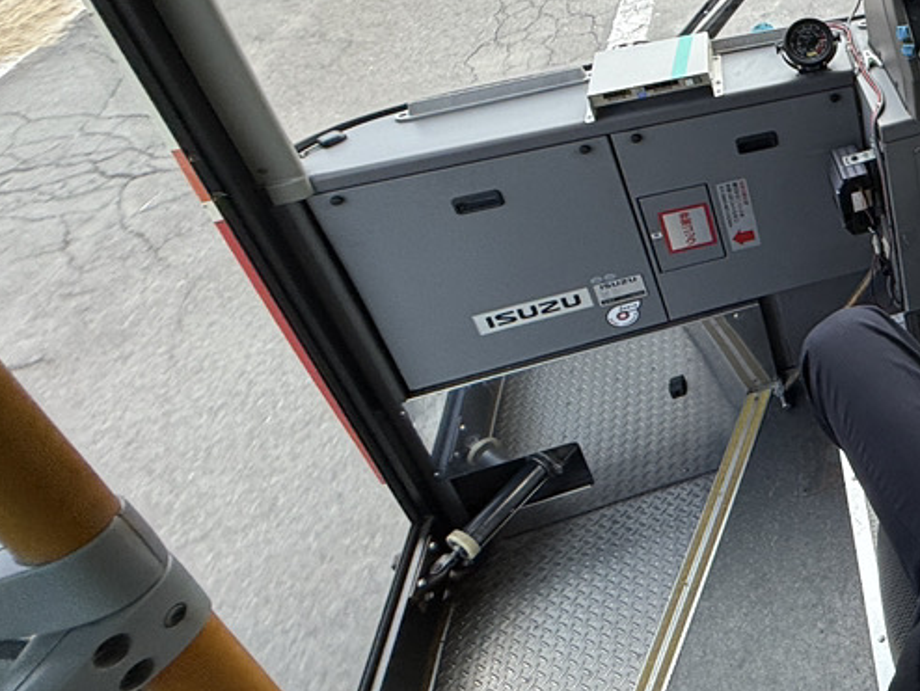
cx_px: 1104
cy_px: 15
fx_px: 904
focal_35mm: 34
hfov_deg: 39.2
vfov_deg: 37.7
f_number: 2.2
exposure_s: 1/139
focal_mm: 2.22
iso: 50
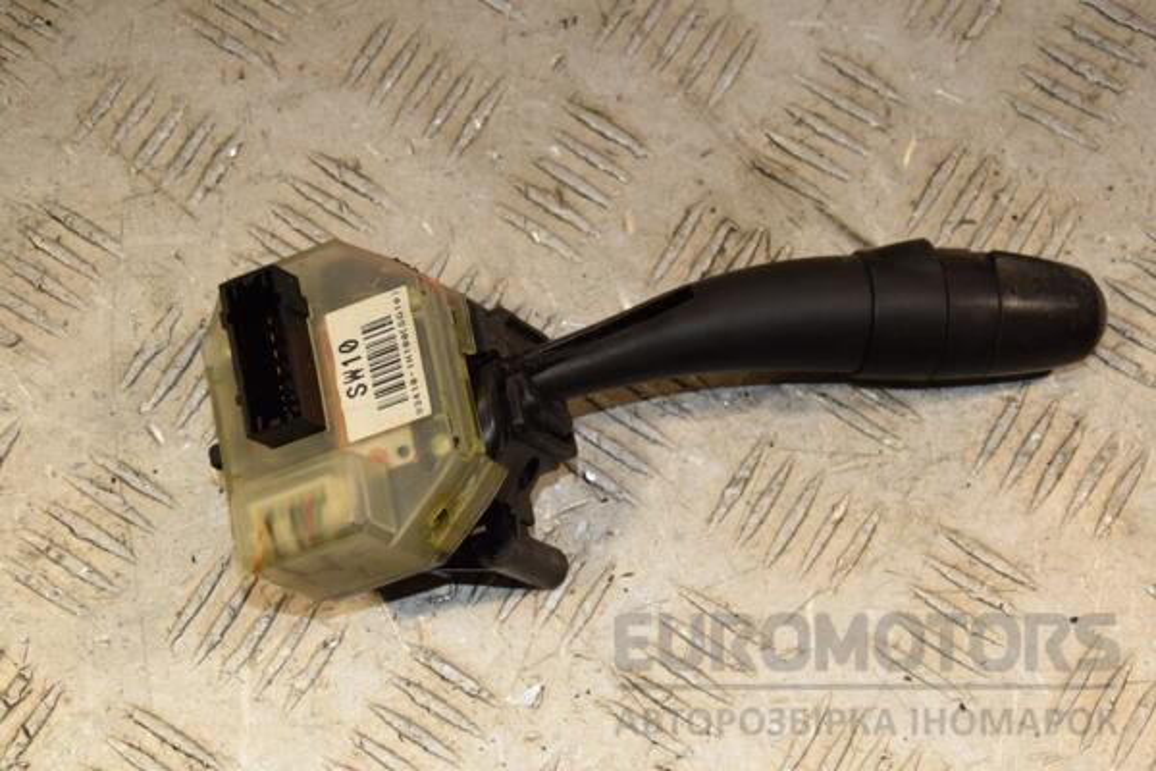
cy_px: 386
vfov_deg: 18.2
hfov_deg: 27.0
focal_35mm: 75
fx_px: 2408
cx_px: 578
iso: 800
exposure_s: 1/200
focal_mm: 50
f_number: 8
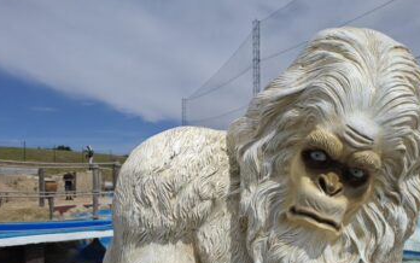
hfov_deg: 66.3
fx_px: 321
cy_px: 171
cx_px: 229
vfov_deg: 44.1
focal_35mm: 28
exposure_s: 1/3413
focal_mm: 5.54
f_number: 1.8
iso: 50
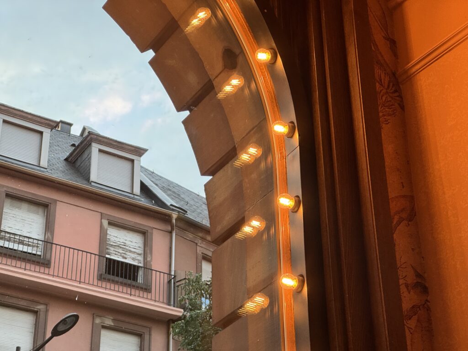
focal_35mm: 77
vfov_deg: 19.1
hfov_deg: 25.3
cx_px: 234
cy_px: 176
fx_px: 1041
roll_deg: +0.5
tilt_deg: +29.0
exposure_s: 1/50
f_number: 2.8
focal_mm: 9
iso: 125
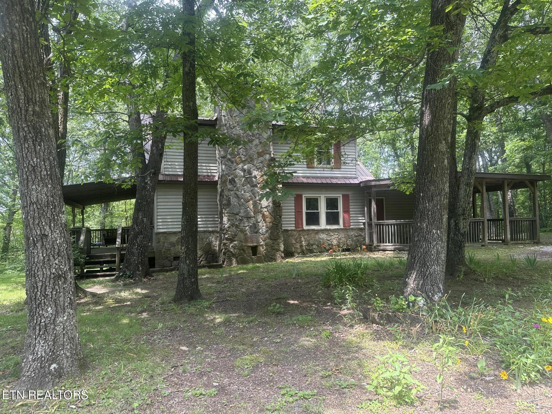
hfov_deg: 71.6
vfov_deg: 56.8
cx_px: 276
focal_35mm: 24
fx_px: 383
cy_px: 207
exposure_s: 1/341
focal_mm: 6.86
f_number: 1.78
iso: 80
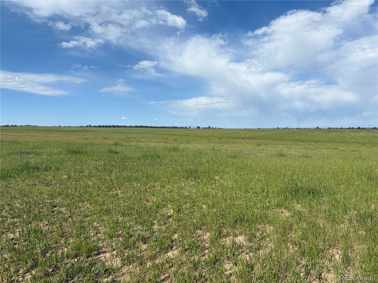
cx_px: 189
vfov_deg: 53.1
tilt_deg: -1.9
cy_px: 142
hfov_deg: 67.3
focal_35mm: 26
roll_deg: +0.5
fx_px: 284
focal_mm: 5.96
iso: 50
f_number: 1.6
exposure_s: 1/5814
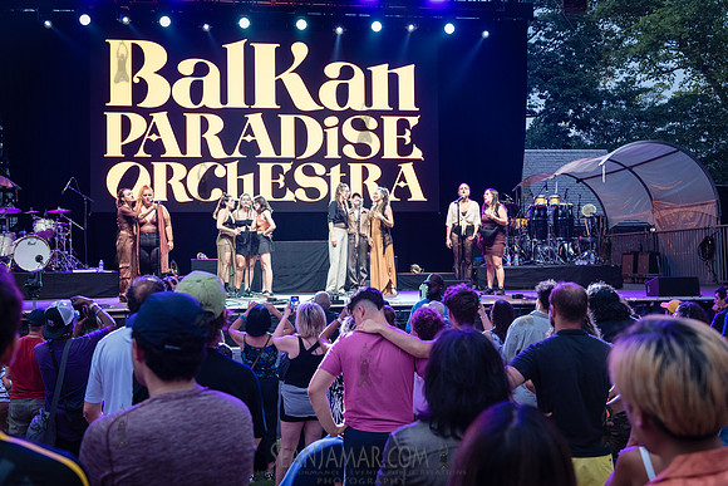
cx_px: 364
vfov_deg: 31.9
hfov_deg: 46.4
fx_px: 849
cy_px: 243
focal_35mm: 42
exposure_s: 1/250
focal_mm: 42
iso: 2000
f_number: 4
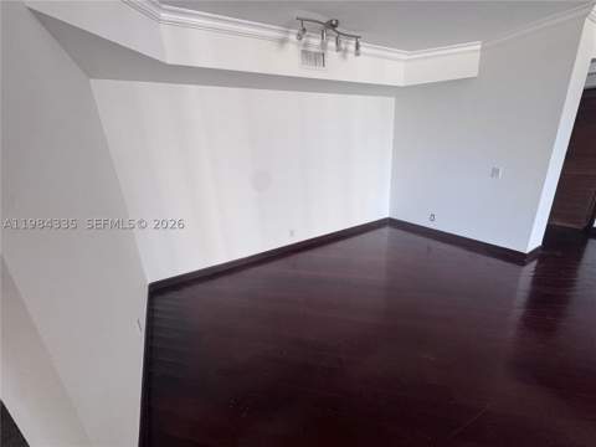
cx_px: 298
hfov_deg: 102.1
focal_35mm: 14
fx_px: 241
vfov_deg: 85.7
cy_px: 224
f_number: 2.2
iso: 125
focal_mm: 2.22
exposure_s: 1/99
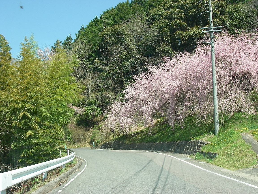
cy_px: 97
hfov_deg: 42.9
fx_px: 328
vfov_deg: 32.9
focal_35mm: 44
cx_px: 129
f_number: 6.8
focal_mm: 7.3
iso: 64
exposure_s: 1/80
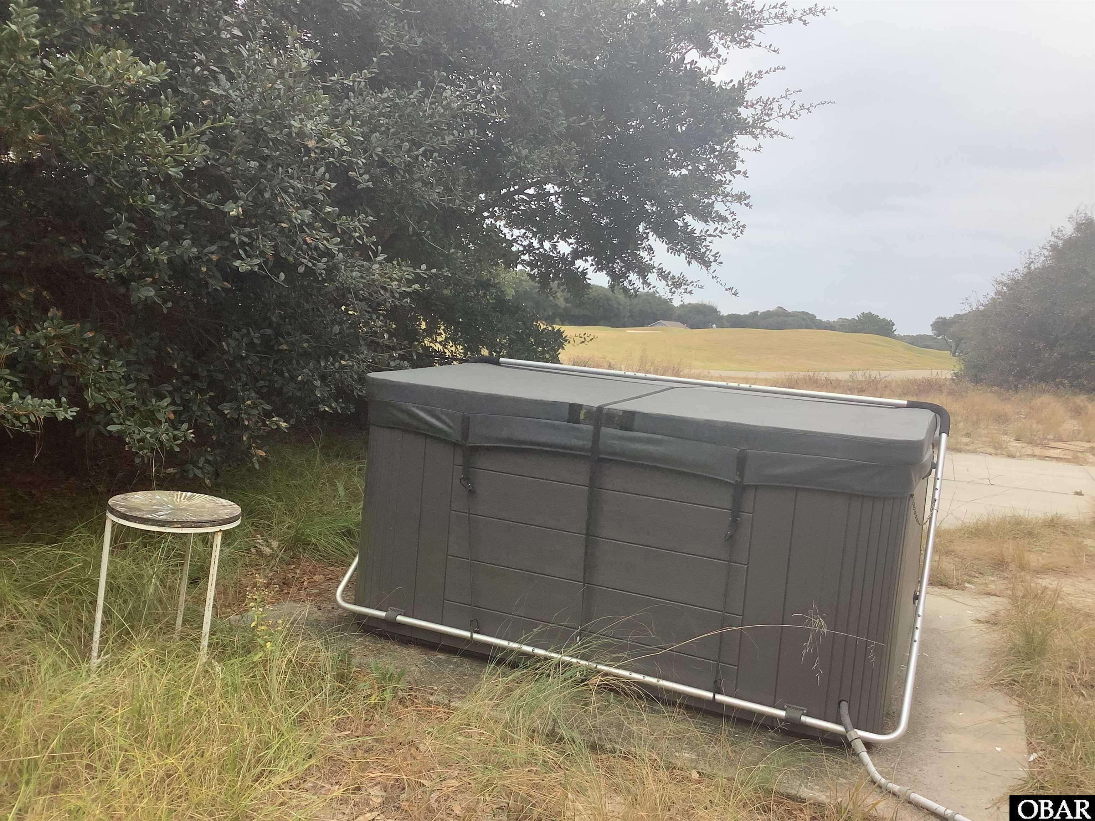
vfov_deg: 45.4
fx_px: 981
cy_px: 410
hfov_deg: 58.4
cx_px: 548
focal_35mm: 31
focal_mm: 3.3
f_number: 2.4
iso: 25
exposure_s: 1/295
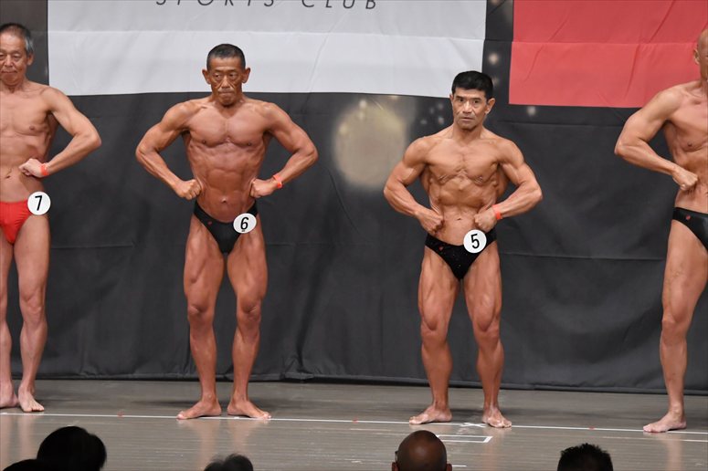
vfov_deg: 6.3
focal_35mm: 217
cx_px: 354
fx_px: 4266
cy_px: 236
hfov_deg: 9.5
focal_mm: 145
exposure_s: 1/400
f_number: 5.6
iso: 5000
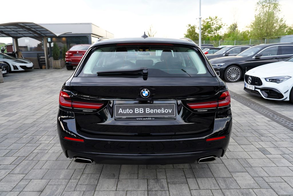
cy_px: 98
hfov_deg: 67.4
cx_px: 146
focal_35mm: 27
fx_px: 220
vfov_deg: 47.9
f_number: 4
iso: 100
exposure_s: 1/60
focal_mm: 27
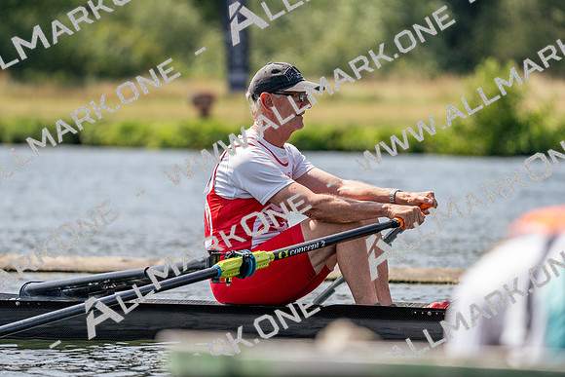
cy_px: 188
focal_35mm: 353
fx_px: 5541
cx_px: 282
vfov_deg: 3.9
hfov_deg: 5.8
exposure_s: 1/1600
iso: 250
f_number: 6.3
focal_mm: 353
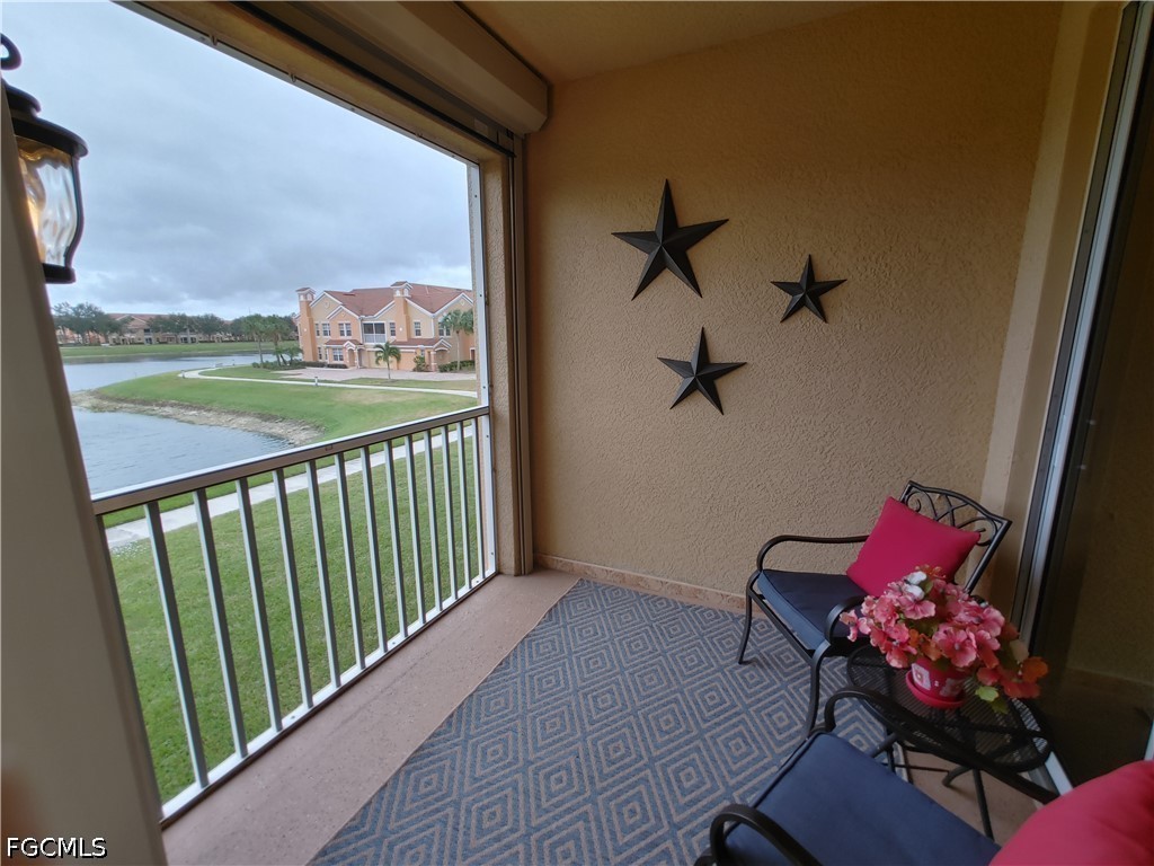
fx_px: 500
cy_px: 433
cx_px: 577
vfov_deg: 81.7
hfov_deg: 98.2
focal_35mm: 15
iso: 50
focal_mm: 1.78
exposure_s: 1/60
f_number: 1.9
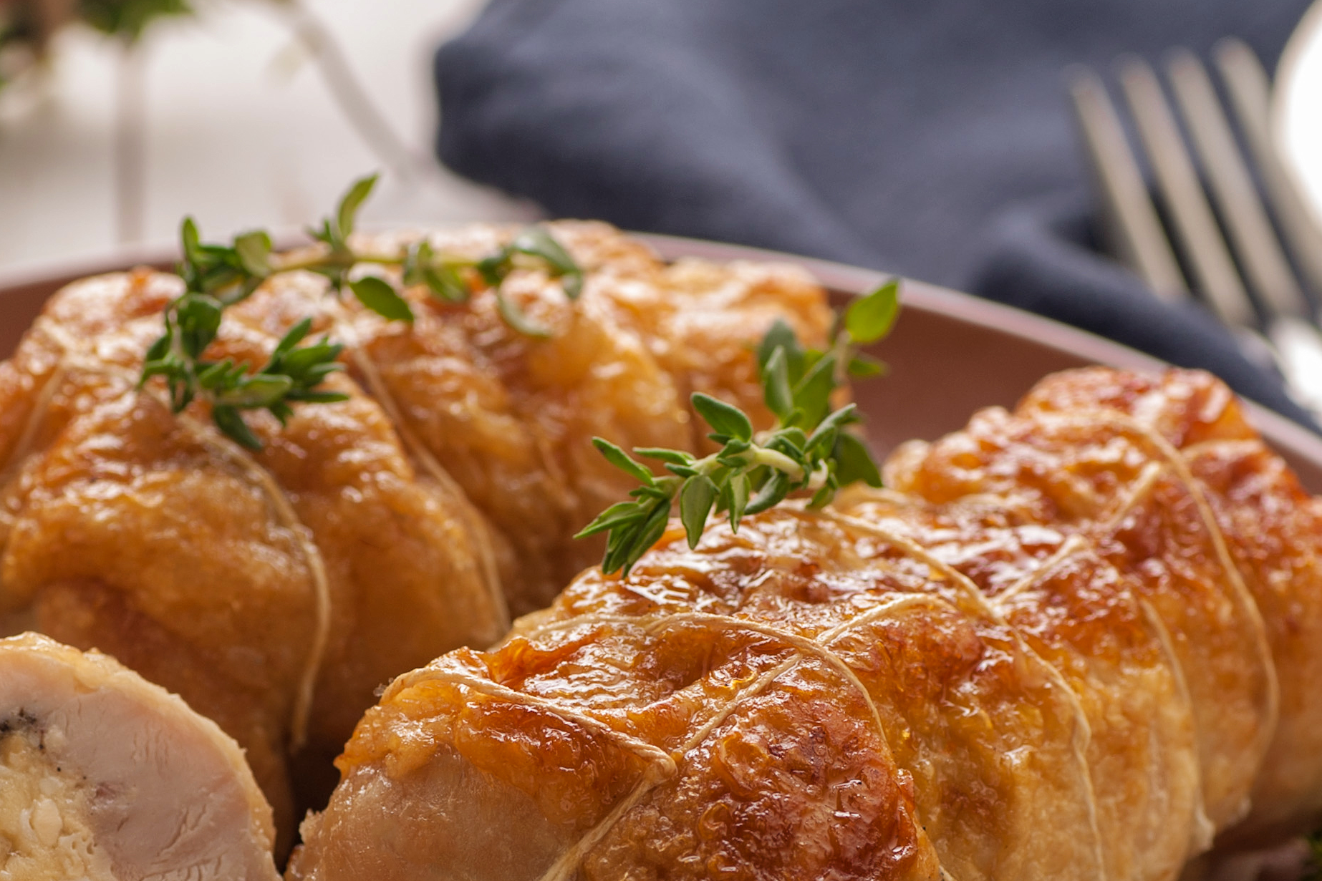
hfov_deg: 10.2
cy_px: 797
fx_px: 7418
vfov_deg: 6.8
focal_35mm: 202
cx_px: 457
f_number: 8
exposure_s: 1/125
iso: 100
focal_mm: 90
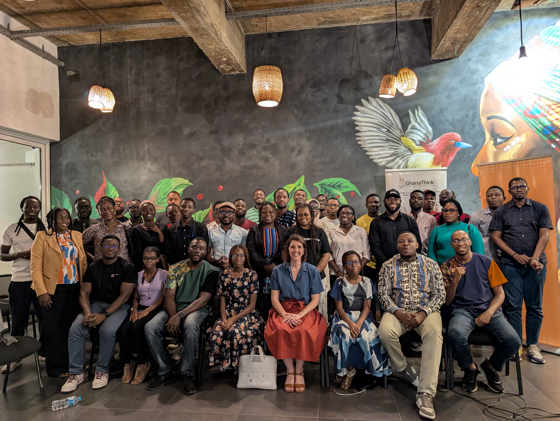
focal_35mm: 24
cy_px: 210
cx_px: 280
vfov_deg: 56.9
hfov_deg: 71.5
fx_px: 389
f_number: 1.68
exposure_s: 1/16.7
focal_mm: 6.9
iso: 281
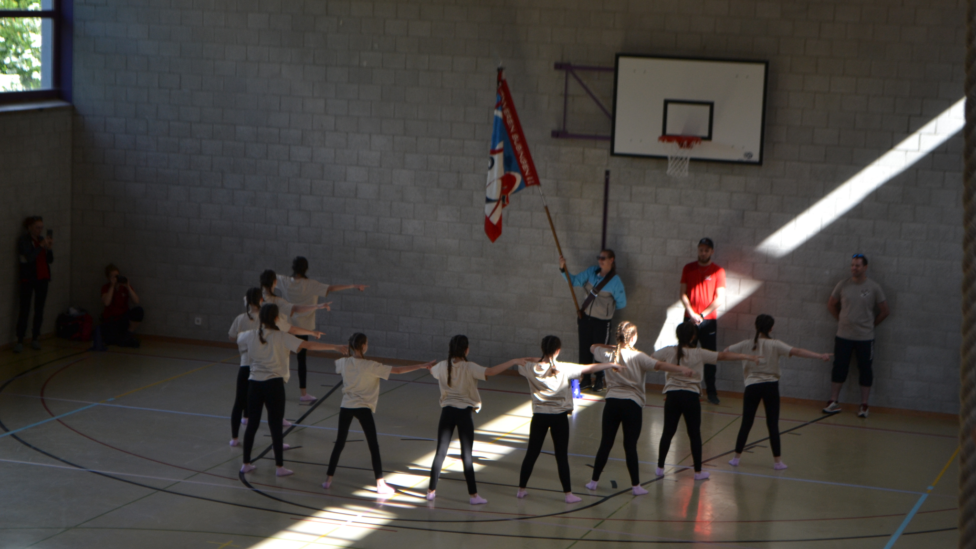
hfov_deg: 24.6
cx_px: 488
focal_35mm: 87
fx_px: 2240
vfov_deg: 14.0
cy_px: 322
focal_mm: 55
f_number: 5.6
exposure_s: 1/125
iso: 280
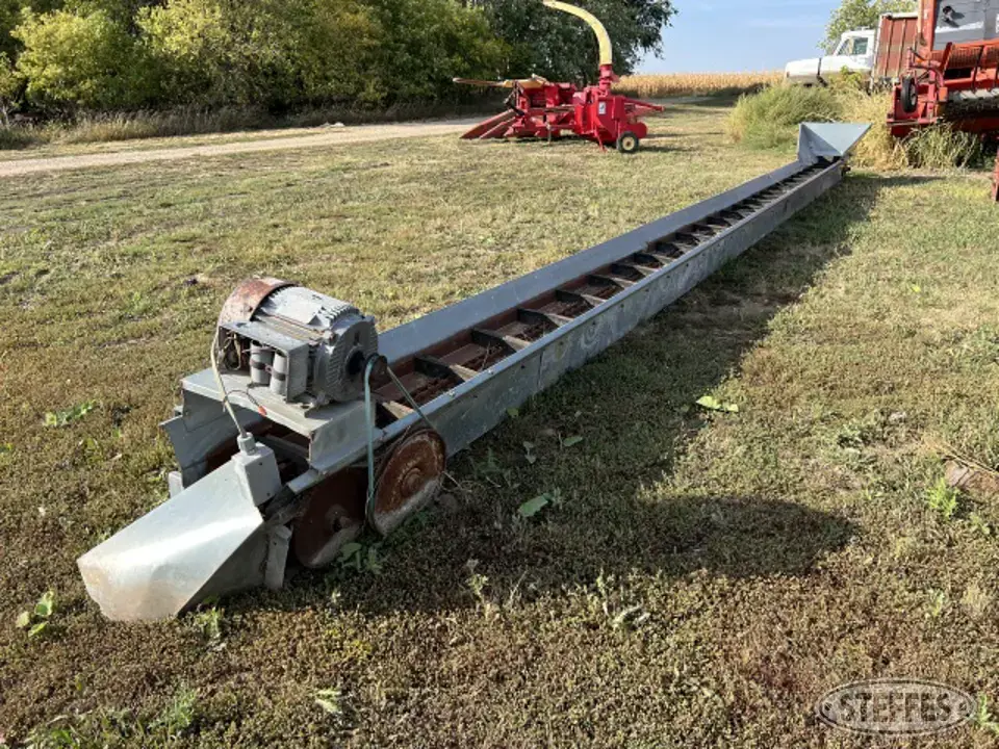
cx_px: 500
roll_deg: +2.2
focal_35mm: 26
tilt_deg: -20.7
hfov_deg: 67.3
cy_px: 374
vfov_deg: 53.1
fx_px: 750
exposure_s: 1/1488
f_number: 1.5
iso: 50
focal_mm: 5.7
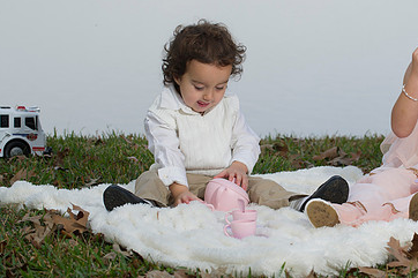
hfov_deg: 11.7
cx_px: 308
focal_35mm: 176
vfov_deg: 7.8
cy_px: 111
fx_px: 2043
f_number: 5.6
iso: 200
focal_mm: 110
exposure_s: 1/200
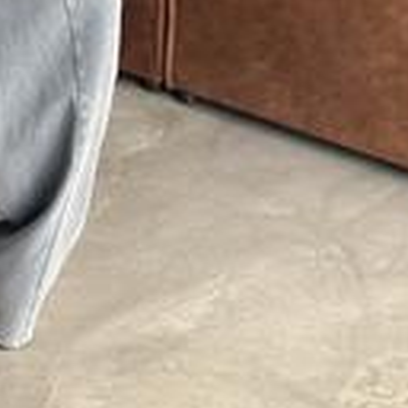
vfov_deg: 12.0
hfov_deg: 12.1
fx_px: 1880
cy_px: -118
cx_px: -67
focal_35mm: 141
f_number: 1.78
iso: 400
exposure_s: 1/45
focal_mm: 6.86
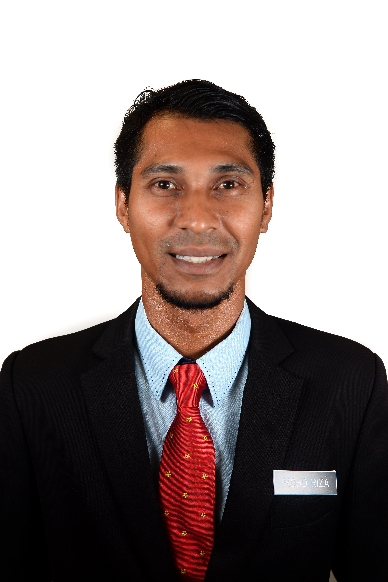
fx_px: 808
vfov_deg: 39.6
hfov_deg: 27.0
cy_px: 291
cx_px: 194
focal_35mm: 50
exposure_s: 1/100
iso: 250
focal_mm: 50
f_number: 5.6
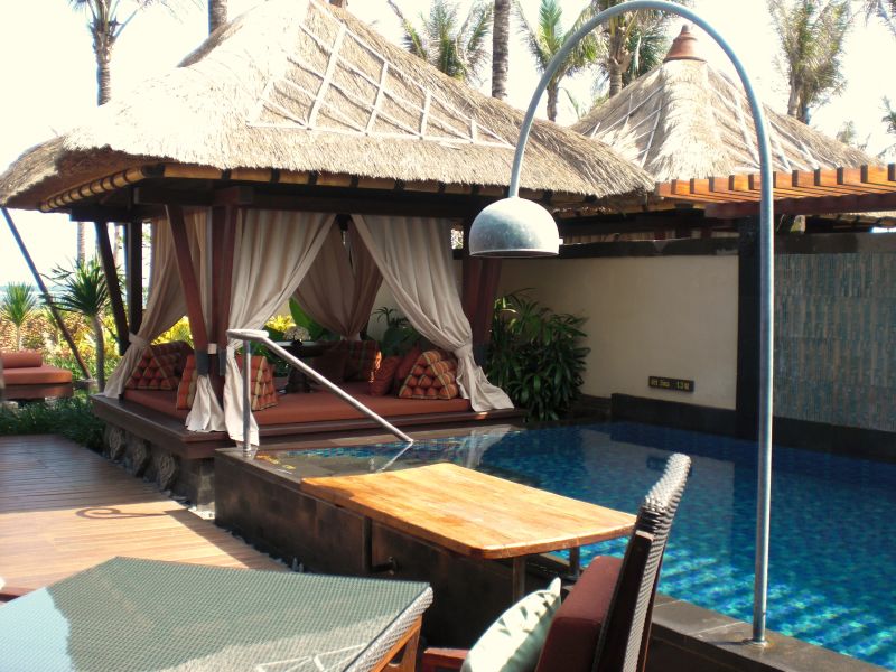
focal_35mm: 38
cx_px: 448
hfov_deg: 49.0
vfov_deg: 37.7
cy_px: 336
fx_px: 984
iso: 64
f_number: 3.1
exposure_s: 1/250
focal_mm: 6.3
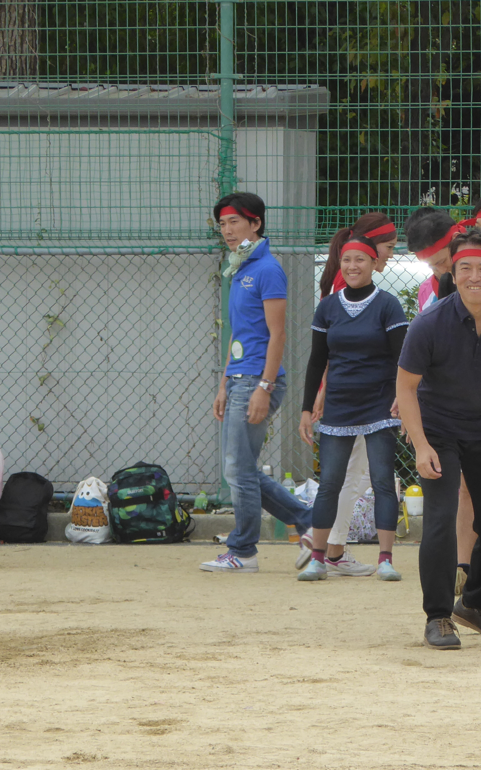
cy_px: 459
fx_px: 6964
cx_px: 233
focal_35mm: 332
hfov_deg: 4.0
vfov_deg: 6.3
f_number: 5.5
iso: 160
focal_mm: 28.7
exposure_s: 1/250
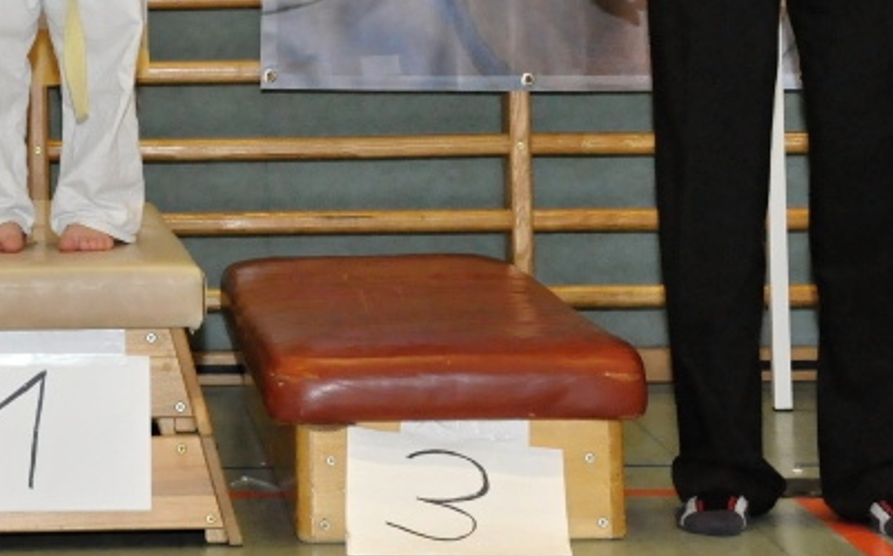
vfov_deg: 10.0
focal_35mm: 128
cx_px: 71
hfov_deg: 16.1
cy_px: -155
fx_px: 3113
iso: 2000
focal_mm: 32
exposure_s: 1/125
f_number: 7.1
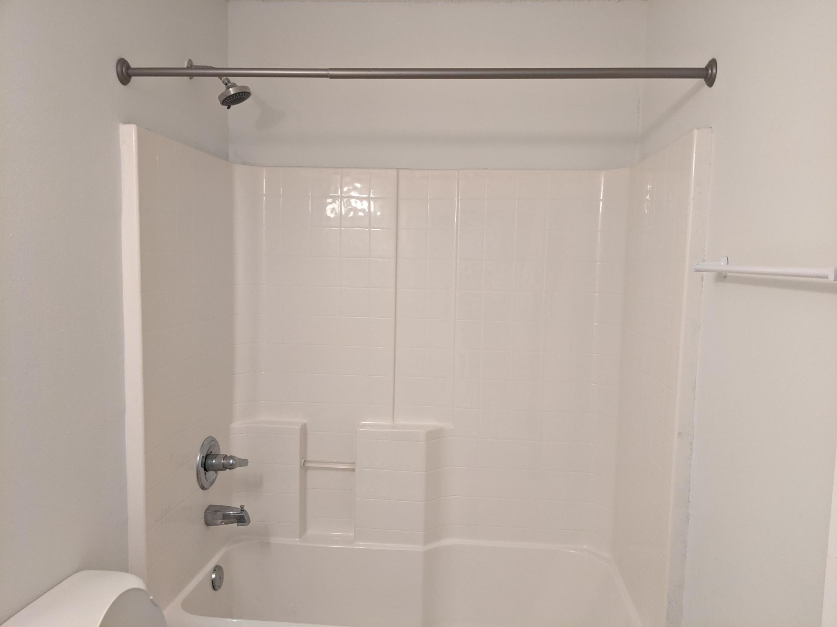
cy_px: 314
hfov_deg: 65.3
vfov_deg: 51.4
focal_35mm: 27
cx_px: 418
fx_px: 653
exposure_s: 1/30
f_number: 1.8
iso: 107
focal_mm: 4.44
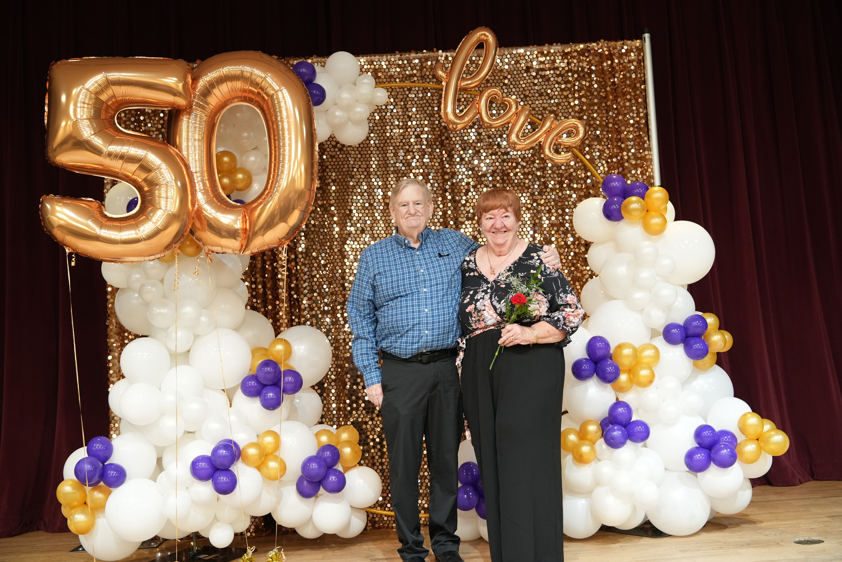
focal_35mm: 42
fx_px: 982
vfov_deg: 31.9
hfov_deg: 46.4
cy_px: 281
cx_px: 421
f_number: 2.8
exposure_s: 1/125
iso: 3200
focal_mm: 42
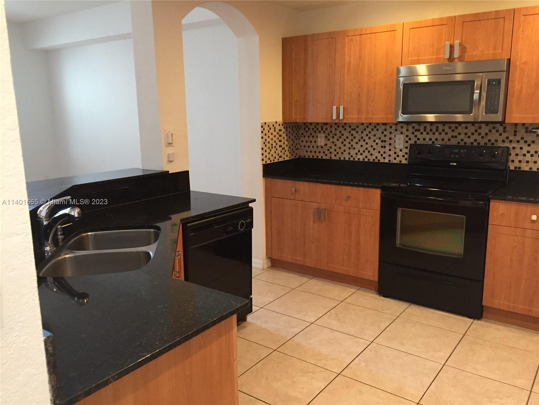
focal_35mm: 29
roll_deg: -0.7
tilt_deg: -9.8
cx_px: 270
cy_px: 202
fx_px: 452
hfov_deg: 61.7
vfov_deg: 48.2
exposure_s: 1/24
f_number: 2.2
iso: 250
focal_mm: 4.15
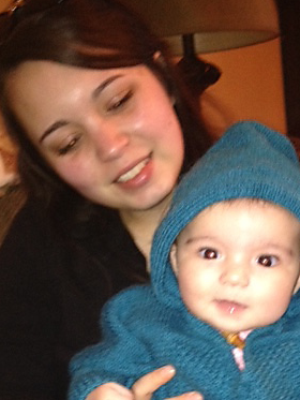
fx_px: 693
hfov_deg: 24.2
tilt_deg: -18.2
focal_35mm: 60
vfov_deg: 31.3
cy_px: 321
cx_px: 222
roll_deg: +6.6
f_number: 2.4
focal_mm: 4.28
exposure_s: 1/16
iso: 200
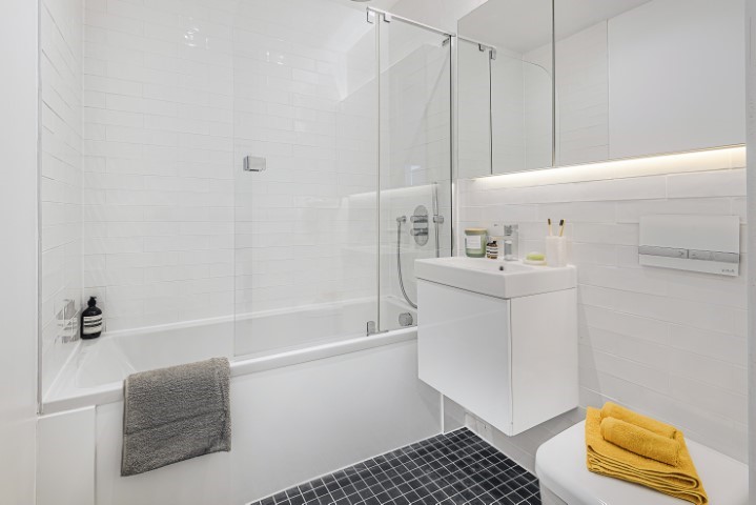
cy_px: 252
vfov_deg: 73.8
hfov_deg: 96.7
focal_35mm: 16
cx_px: 378
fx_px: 336
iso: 320
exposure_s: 1/2.5
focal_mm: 16
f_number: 10
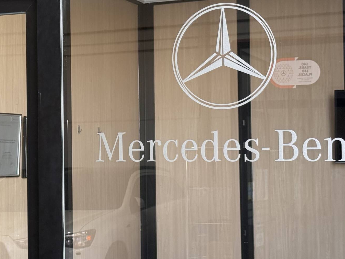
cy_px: 116
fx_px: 927
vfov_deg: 15.9
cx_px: 85
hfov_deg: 20.9
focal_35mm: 93
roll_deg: +0.2
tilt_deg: +3.4
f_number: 1.78
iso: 125
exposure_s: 1/221
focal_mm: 6.76
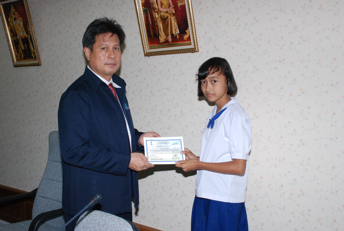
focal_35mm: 42
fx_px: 402
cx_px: 172
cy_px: 116
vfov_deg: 32.0
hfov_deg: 46.3
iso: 1000
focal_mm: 28
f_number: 8
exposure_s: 1/200
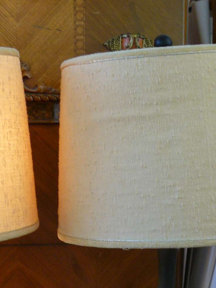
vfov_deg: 25.2
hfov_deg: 19.1
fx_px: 632
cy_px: 231
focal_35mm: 76
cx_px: 22
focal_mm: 6
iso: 125
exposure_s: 1/30
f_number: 2.8
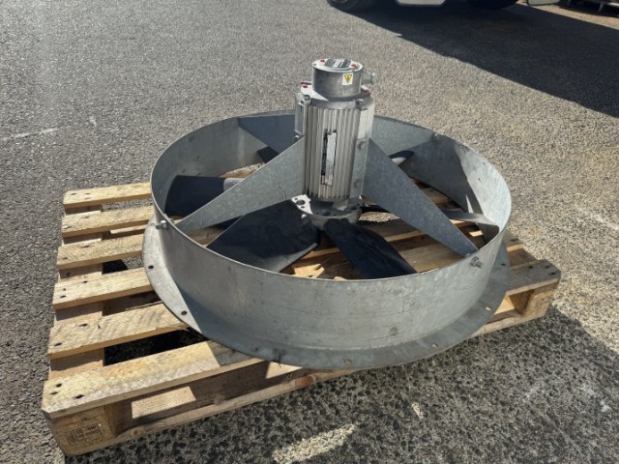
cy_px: 232
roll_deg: -4.3
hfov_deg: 71.6
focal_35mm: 24
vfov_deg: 56.8
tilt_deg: -36.8
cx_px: 310
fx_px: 429
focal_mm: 6.76
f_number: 1.78
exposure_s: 1/3413
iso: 80
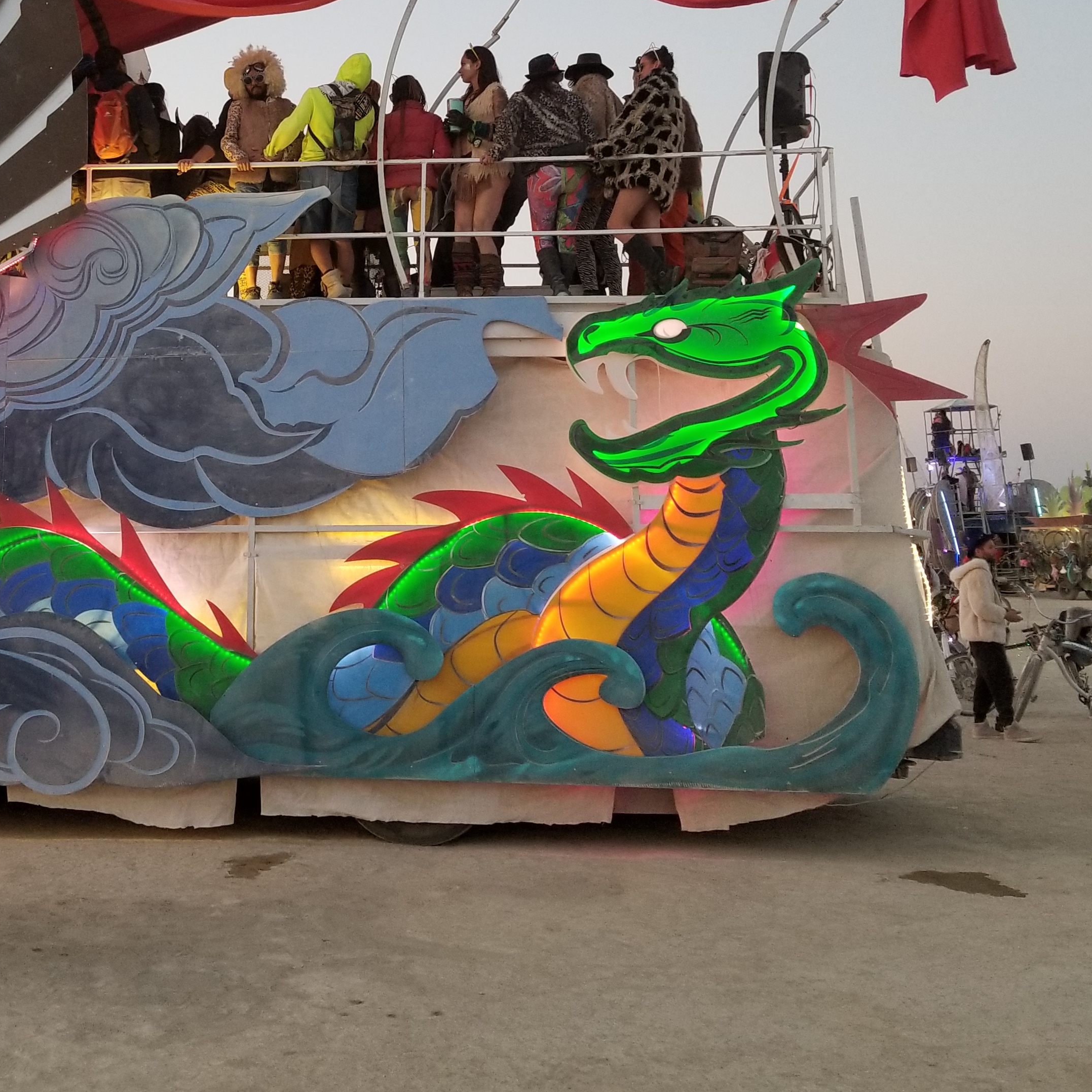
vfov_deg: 38.8
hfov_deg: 38.5
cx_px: 317
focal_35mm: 43
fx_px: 1535
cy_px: 390
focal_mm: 4.25
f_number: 1.7
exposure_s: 1/60
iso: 160
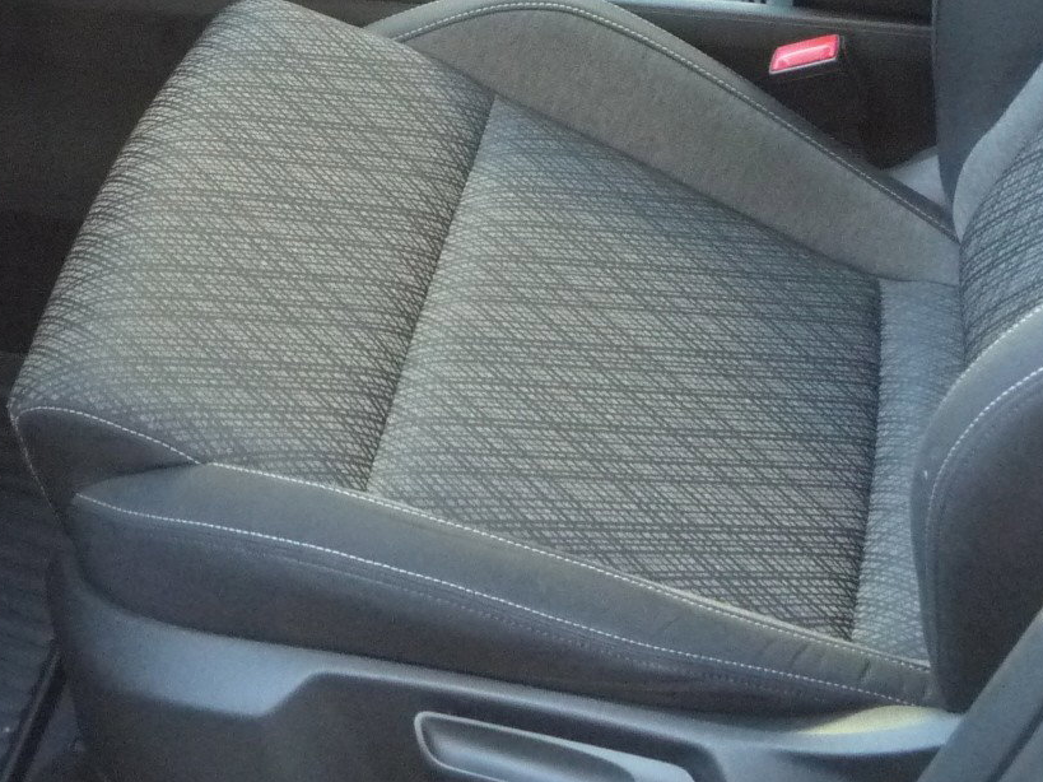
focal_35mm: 75
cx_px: 287
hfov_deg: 25.7
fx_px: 2259
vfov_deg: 19.2
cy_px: 60
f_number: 3.3
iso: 400
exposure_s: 1/20
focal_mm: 5.2
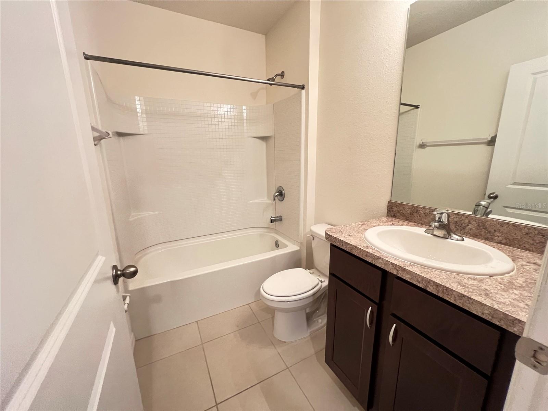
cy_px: 206
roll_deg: +1.0
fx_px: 206
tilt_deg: -11.6
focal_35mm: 13
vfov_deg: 89.9
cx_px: 274
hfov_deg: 106.2
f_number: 1.8
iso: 500
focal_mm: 1.57
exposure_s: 1/60
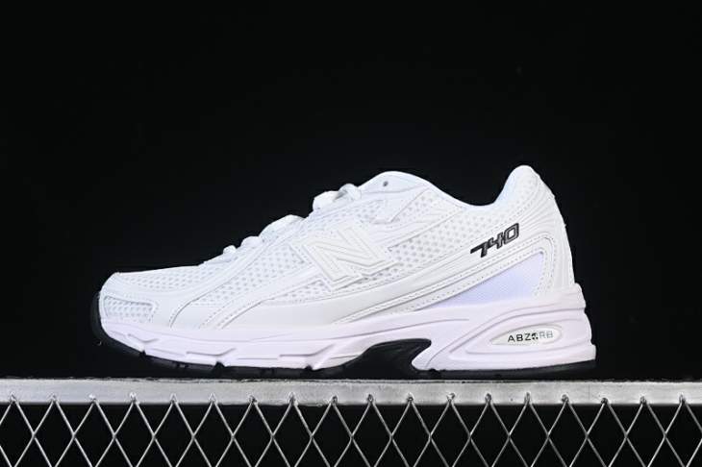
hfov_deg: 27.0
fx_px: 1462
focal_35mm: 75
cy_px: 234
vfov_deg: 18.2
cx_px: 351
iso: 160
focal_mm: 50
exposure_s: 1/100
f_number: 8
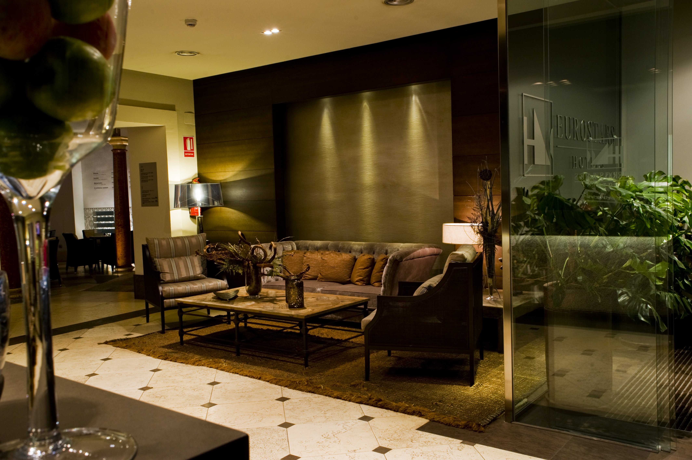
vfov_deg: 38.8
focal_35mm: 34
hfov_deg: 55.8
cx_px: 346
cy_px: 230
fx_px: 653
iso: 400
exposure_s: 1/3
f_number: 10
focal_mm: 34
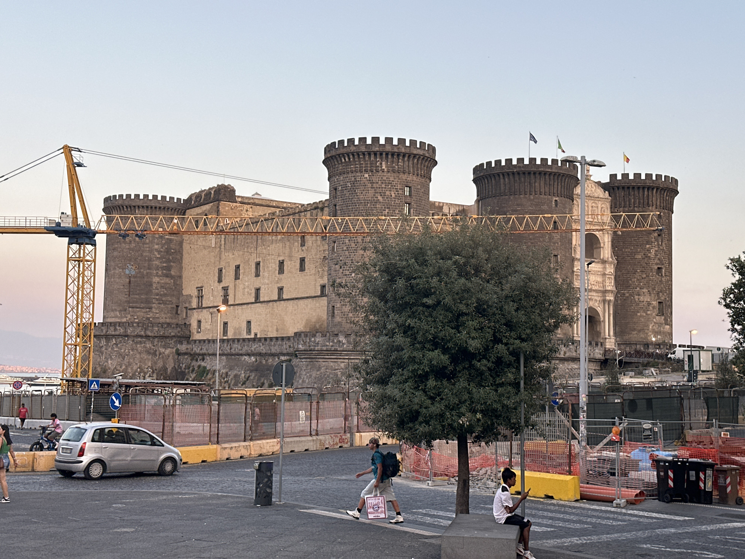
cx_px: 372
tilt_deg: +5.2
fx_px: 1033
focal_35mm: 48
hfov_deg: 39.7
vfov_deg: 30.3
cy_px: 280
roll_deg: -0.5
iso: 50
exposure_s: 1/233
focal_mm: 6.86
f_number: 1.78
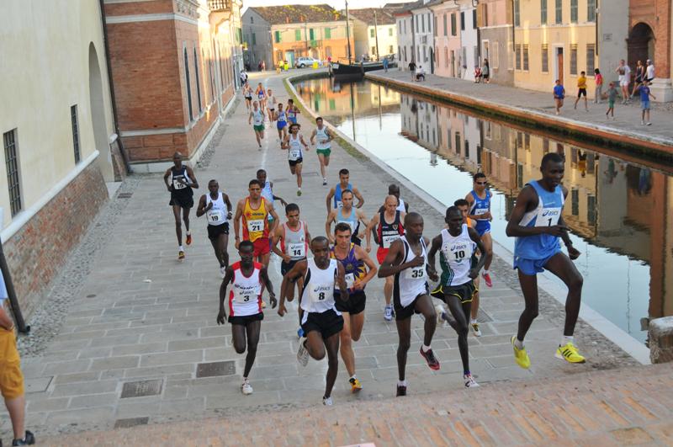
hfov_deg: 45.0
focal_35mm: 44
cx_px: 336
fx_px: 812
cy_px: 224
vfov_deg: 30.8
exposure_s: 1/250
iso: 250
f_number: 5
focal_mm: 29
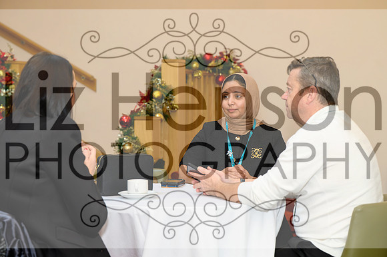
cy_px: 126
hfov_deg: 28.2
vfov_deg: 19.0
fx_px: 771
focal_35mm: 72
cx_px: 198
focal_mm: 70
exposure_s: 1/160
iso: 1250
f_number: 4
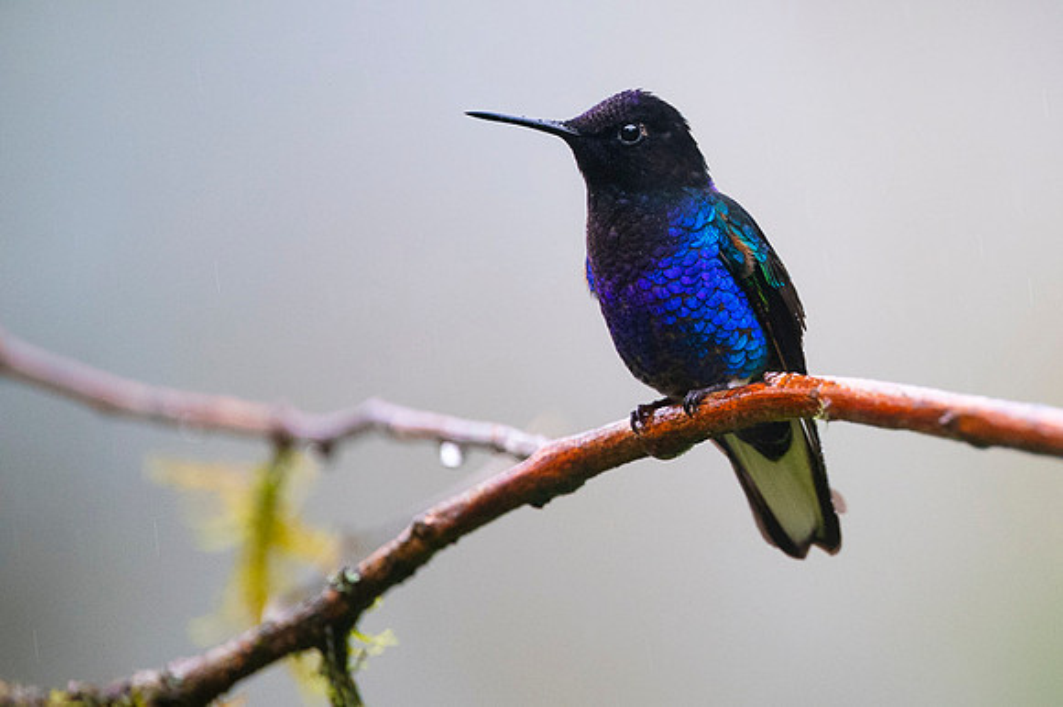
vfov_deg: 1.9
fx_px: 21843
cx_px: 984
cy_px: 142
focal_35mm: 740
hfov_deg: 2.8
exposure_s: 1/320
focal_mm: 400
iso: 2000
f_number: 4
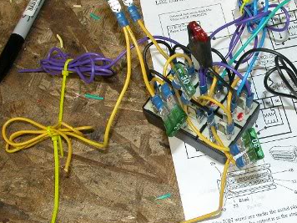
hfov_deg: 30.4
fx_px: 541
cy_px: 153
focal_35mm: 63
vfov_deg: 23.2
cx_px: 210
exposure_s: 1/30
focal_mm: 8.9
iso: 200
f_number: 5
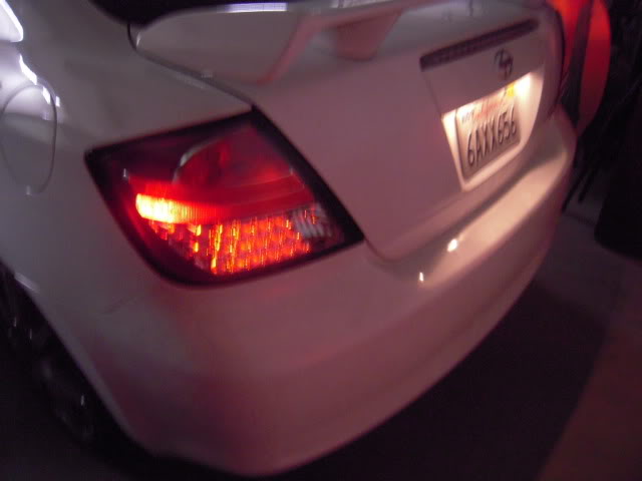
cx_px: 321
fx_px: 519
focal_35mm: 28
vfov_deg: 49.7
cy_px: 240
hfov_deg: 63.4
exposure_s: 1/13
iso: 800
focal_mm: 5
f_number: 2.7
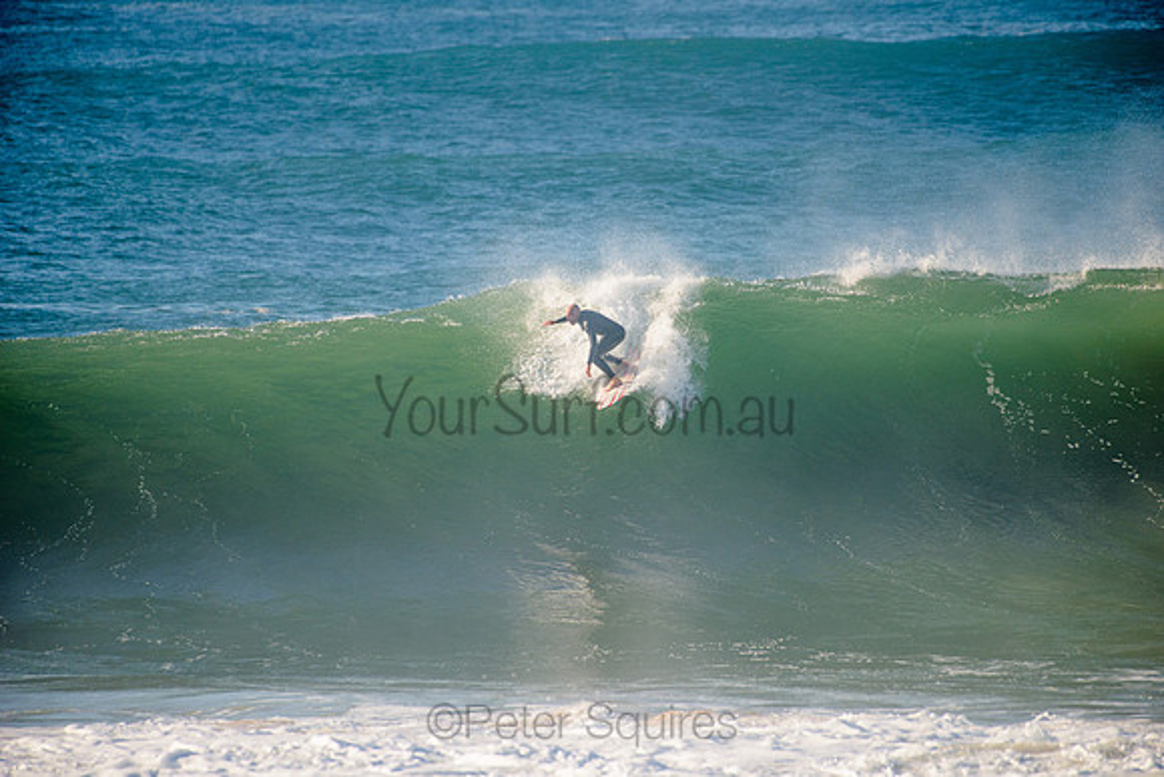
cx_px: 582
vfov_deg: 2.8
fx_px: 16170
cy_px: 388
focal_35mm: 500
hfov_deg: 4.1
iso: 220
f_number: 5.6
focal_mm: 500
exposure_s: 1/1600
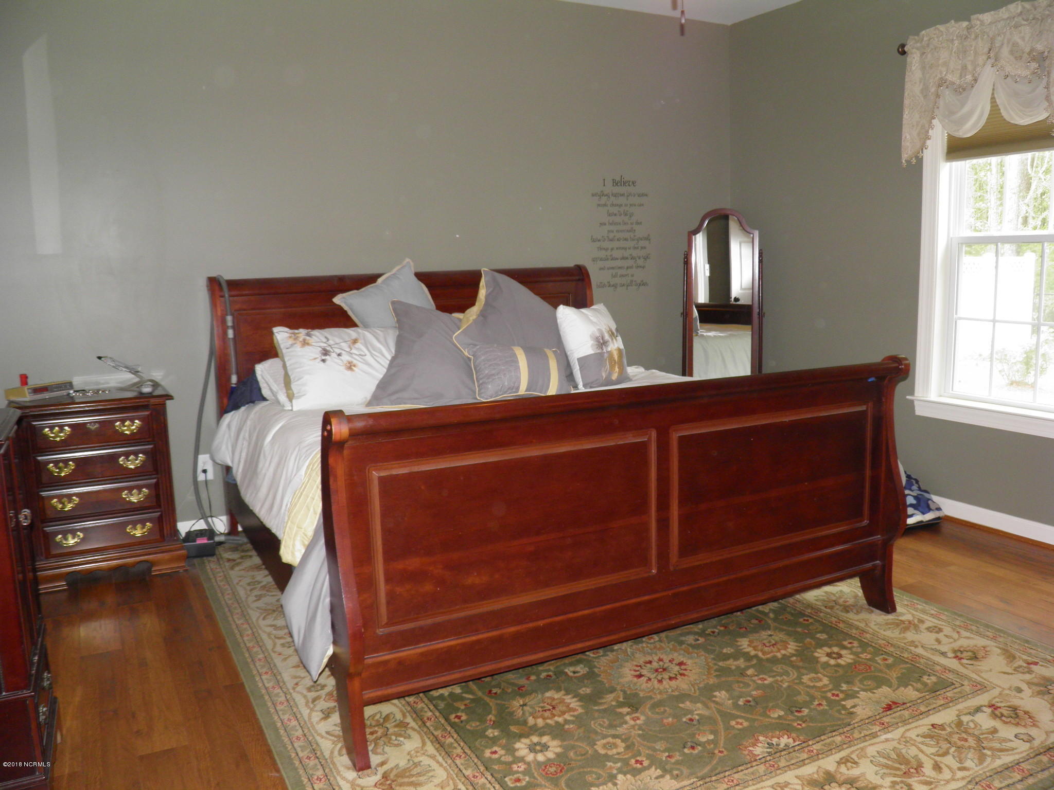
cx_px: 527
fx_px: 853
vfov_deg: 49.7
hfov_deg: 63.4
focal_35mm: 28
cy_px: 395
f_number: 2.8
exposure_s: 1/30
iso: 100
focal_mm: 4.9
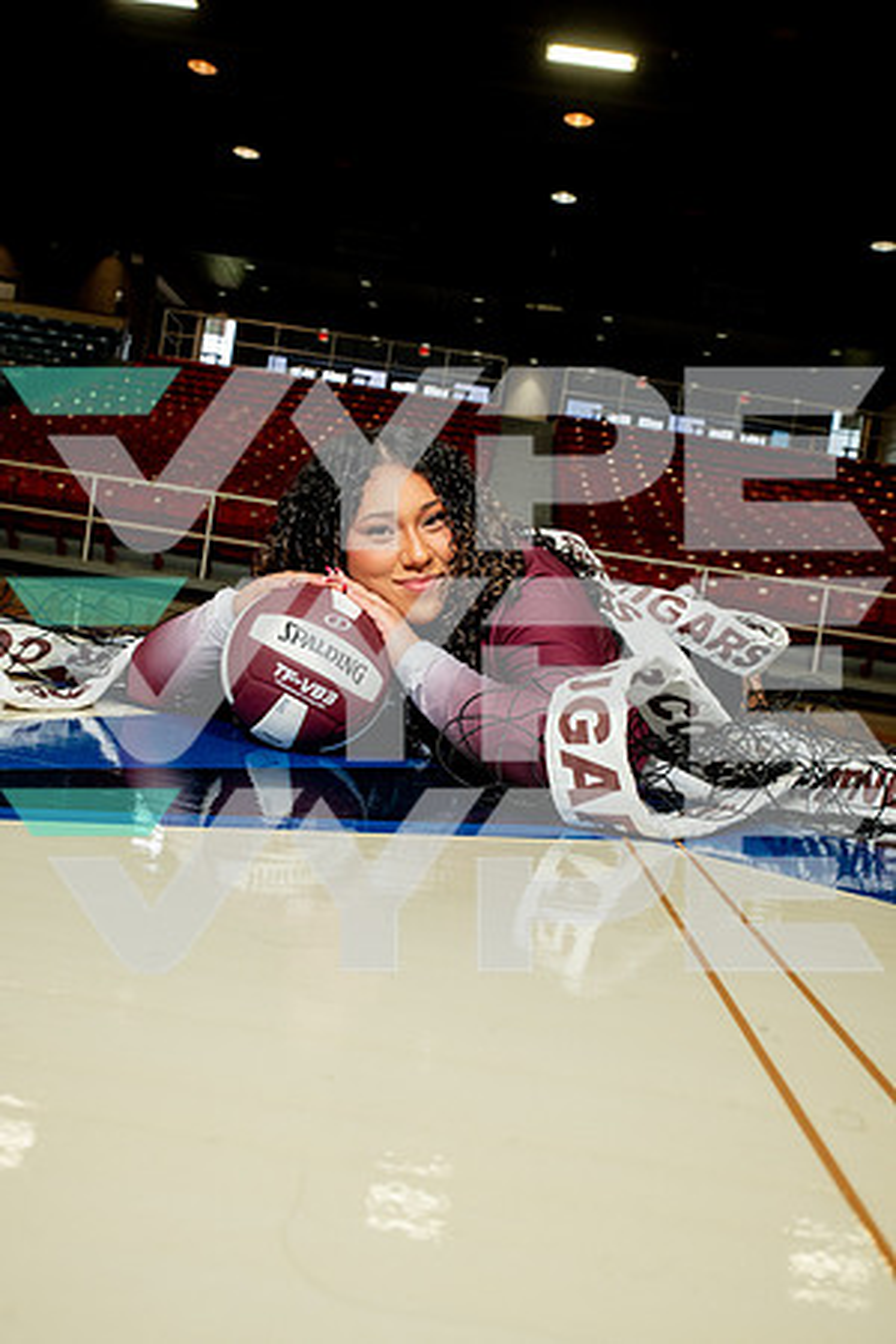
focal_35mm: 35
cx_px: 448
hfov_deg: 37.9
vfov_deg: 54.4
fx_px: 1307
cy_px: 672
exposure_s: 1/200
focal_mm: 35
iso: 800
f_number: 7.1
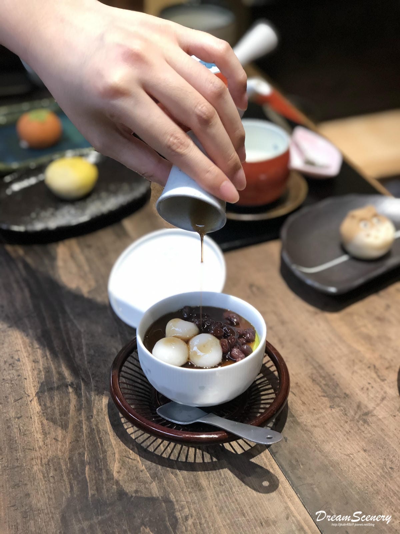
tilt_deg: -36.9
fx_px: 878
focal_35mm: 57
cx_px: 200
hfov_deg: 25.7
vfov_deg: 33.8
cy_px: 267
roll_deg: +0.3
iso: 100
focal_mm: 6.6
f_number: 2.8
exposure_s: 1/30
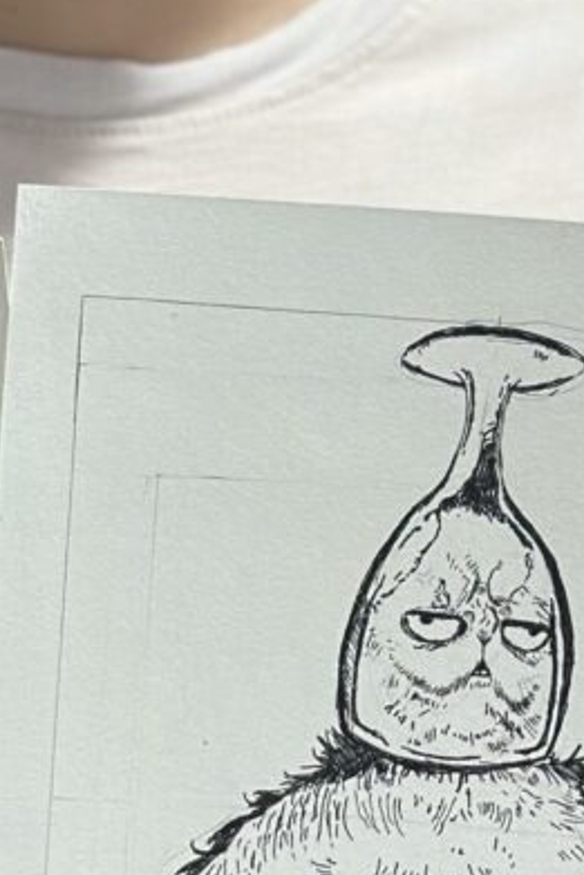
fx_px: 4133
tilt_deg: -10.7
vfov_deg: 12.1
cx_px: 45
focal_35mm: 170
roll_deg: +0.9
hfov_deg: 8.1
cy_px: 223
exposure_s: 1/100
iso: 125
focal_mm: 6.86
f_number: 1.78
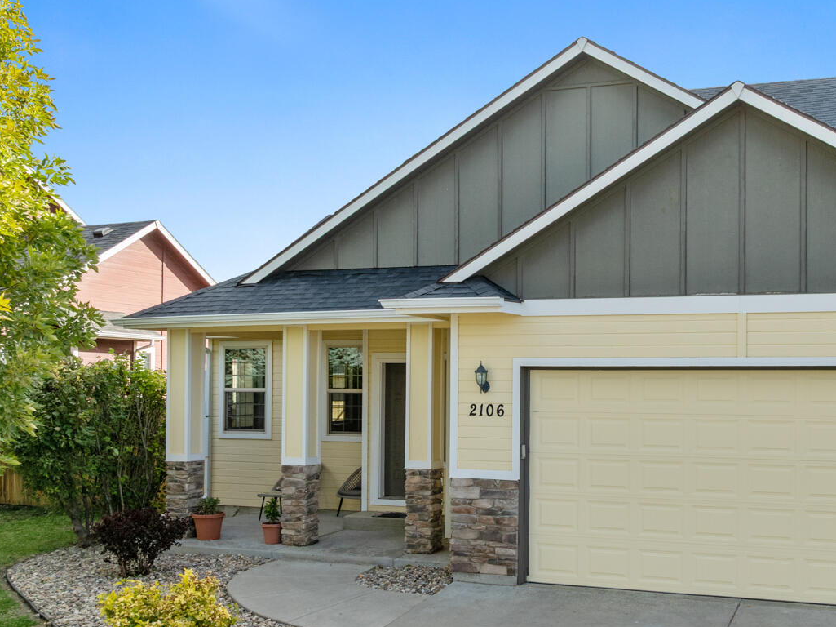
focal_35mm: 40
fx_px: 966
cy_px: 368
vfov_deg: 35.8
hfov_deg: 45.9
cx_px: 571
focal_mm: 12.29
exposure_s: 1/240
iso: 100
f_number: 6.3
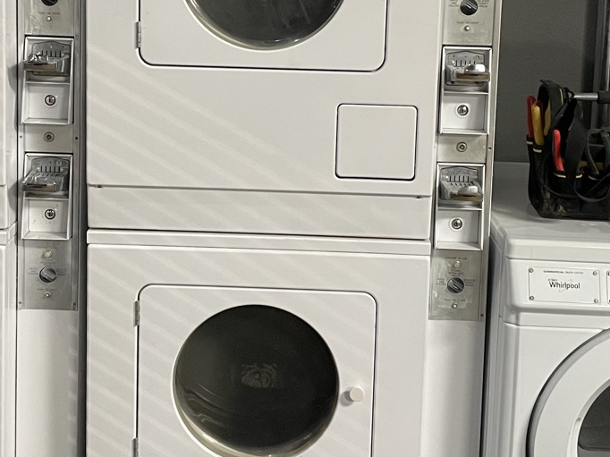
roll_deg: -1.7
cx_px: 281
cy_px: 112
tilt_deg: -8.8
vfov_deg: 23.8
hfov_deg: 31.7
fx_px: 1075
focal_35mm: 61
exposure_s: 1/60
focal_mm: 4.2
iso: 400
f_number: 1.6
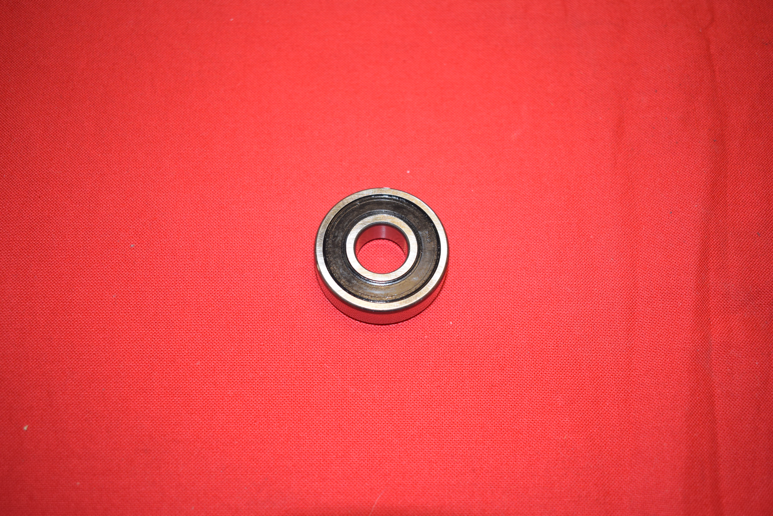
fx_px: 838
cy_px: 258
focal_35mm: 39
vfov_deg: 34.2
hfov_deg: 49.5
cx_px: 386
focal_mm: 26
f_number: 4
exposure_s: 1/80
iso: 500
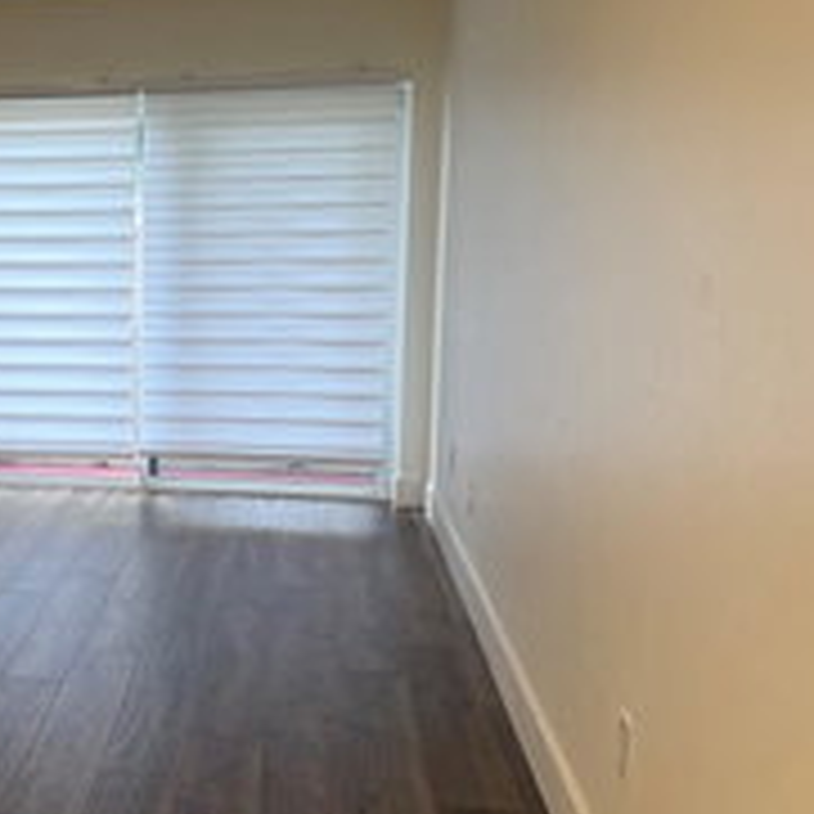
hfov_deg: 31.3
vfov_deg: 34.0
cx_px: -11
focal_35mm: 50
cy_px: 382
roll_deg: +1.0
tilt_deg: -7.5
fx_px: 1330
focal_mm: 6.76
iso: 125
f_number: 1.78
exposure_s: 1/60
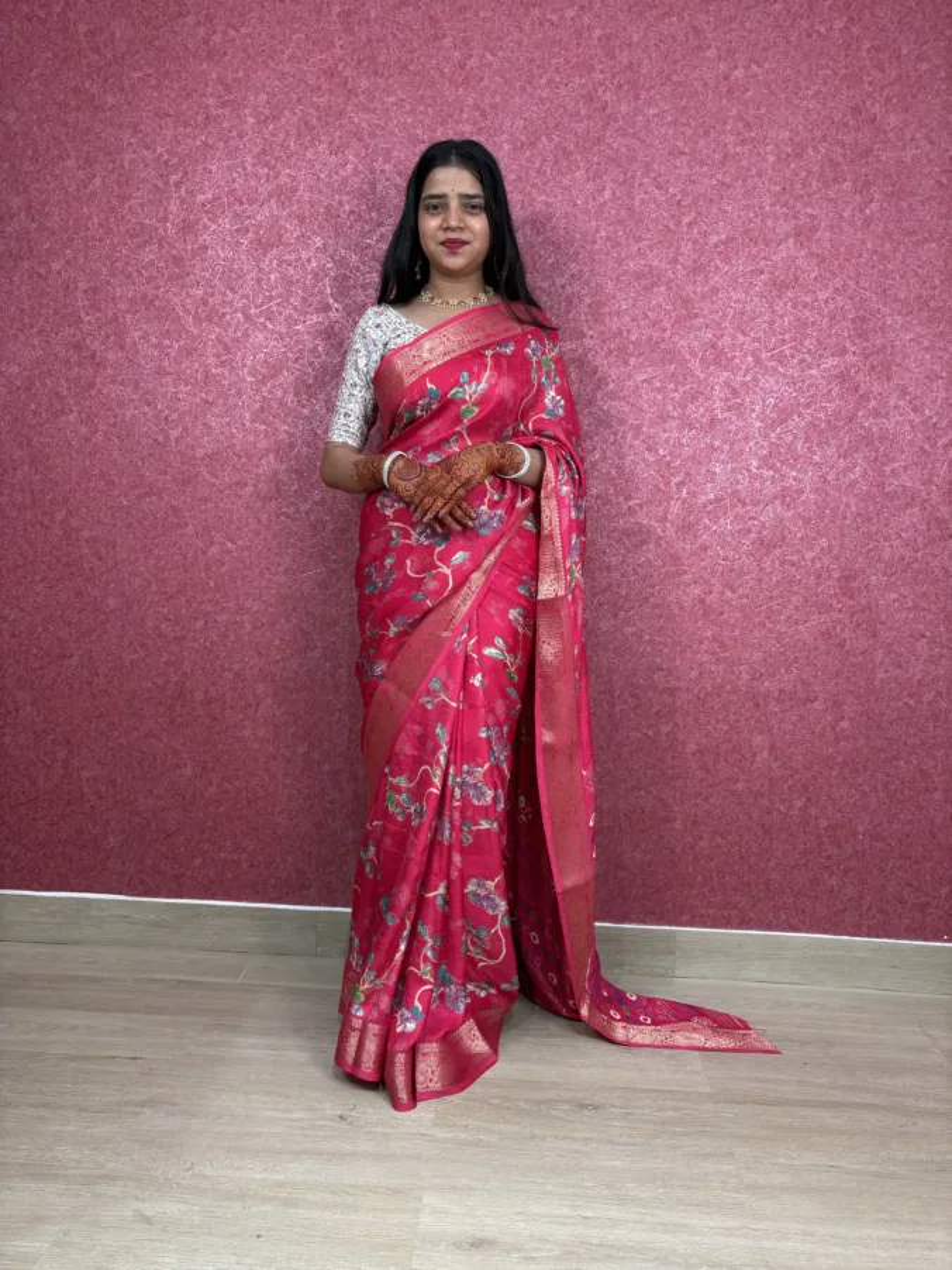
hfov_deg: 53.1
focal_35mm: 26
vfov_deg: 67.3
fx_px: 953
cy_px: 635
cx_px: 476
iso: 40
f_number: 1.6
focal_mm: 5.96
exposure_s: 1/100
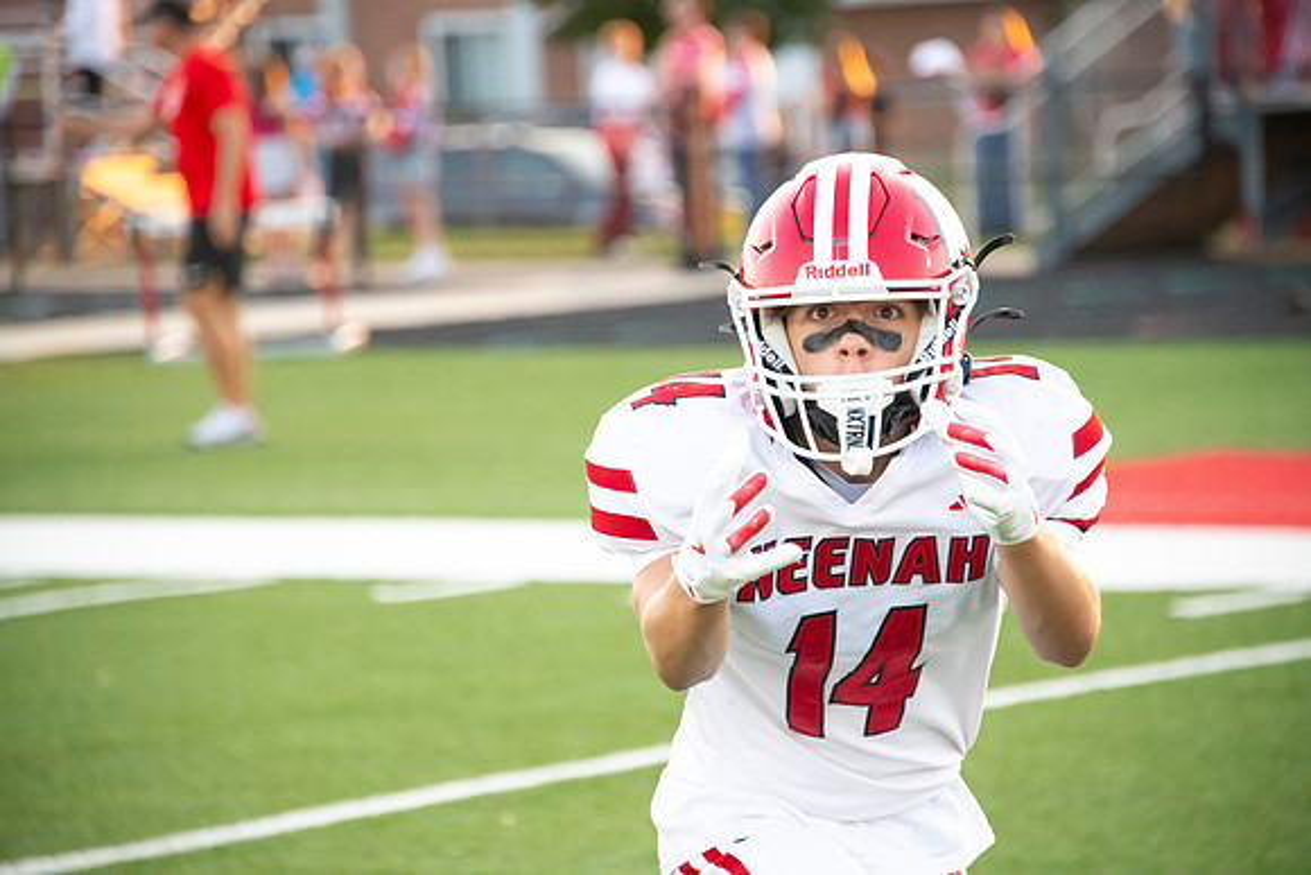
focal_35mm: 210
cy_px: 438
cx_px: 656
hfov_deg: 9.8
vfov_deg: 6.5
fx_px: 7649
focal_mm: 210
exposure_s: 1/800
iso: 4000
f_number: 5.6
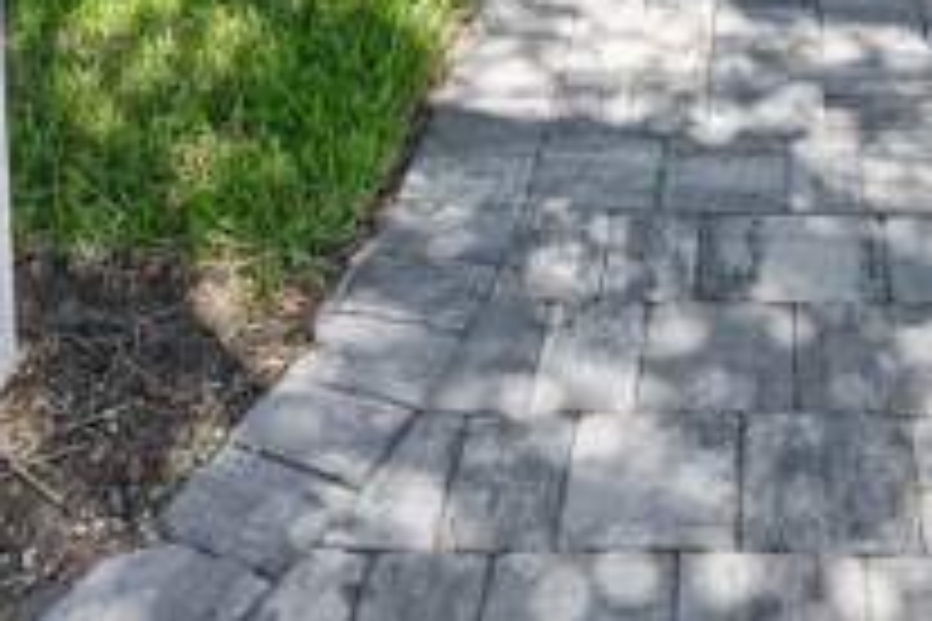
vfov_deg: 18.4
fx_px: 1398
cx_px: 716
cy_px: -554
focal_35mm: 54
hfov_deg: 35.9
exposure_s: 1/125
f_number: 8
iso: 100
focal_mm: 14
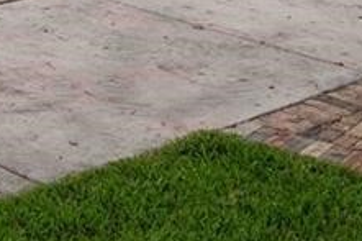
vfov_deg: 10.2
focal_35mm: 116
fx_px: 1166
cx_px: 29
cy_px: -351
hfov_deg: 17.4
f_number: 6.3
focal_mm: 16
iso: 400
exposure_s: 1/1000
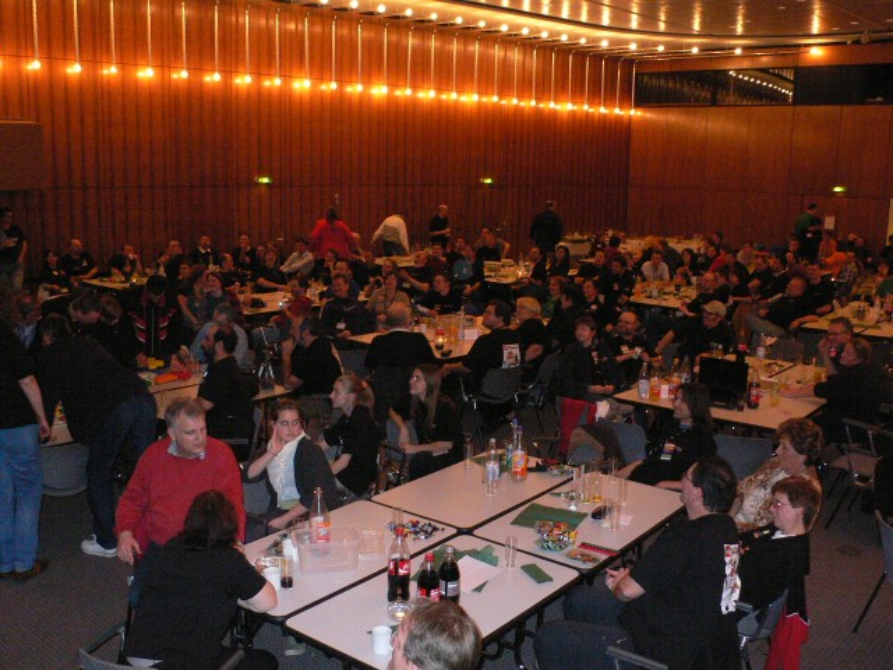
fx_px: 877
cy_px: 335
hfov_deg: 54.0
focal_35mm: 34
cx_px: 446
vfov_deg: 41.8
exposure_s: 1/30
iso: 400
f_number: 2.8
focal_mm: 6.3
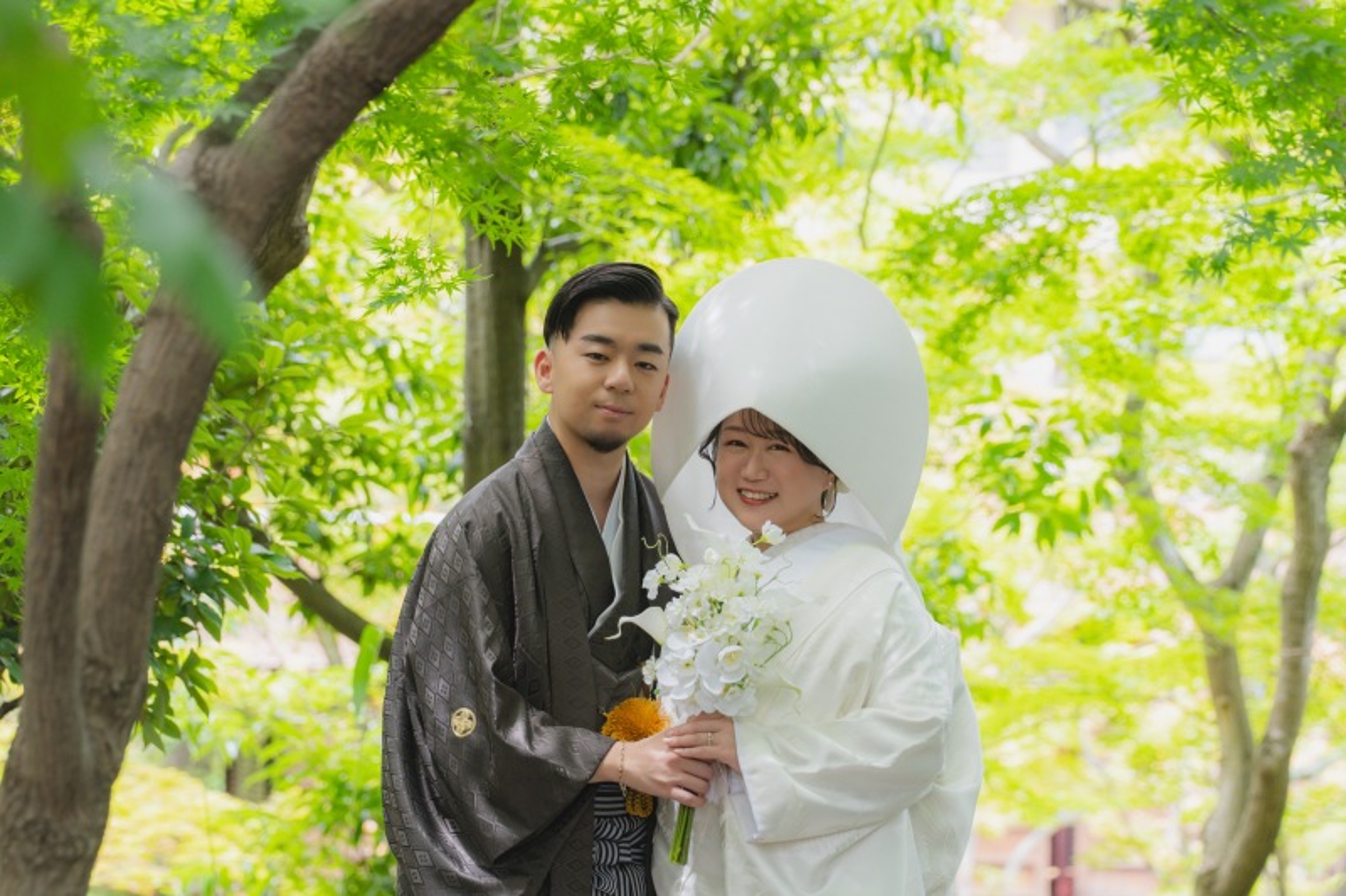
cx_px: 673
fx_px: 5644
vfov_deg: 9.1
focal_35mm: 151
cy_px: 448
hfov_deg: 13.6
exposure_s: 1/125
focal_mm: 101
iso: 250
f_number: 4
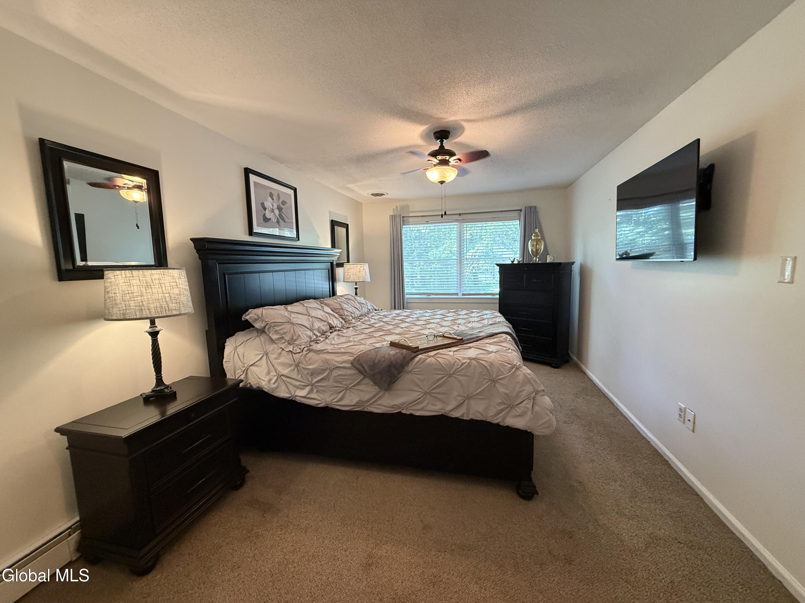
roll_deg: +1.3
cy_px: 302
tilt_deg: -6.5
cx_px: 402
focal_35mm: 14
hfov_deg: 102.1
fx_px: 326
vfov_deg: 85.7
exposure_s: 1/60
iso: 400
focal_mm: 2.22
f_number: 2.2
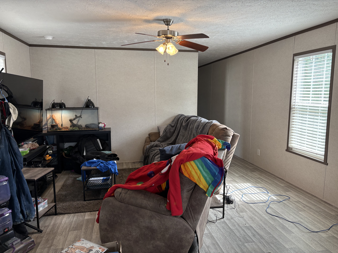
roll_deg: +0.0
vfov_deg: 53.1
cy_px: 126
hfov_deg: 67.3
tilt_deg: -6.6
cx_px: 169
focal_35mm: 26
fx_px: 254
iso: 125
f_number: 1.6
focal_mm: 5.96
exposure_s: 1/120
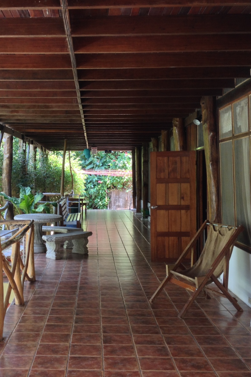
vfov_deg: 40.4
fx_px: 513
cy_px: 188
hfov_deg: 27.3
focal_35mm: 49
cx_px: 79
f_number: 2.4
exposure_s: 1/30
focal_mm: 4.28
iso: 50
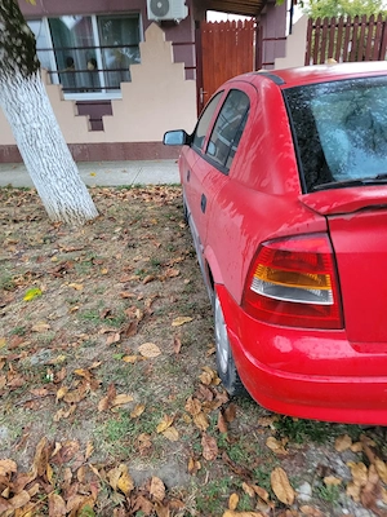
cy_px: 258
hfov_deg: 53.1
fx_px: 388
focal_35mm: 26
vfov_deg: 67.3
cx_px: 194
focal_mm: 5.4
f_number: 1.8
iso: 250
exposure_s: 1/50
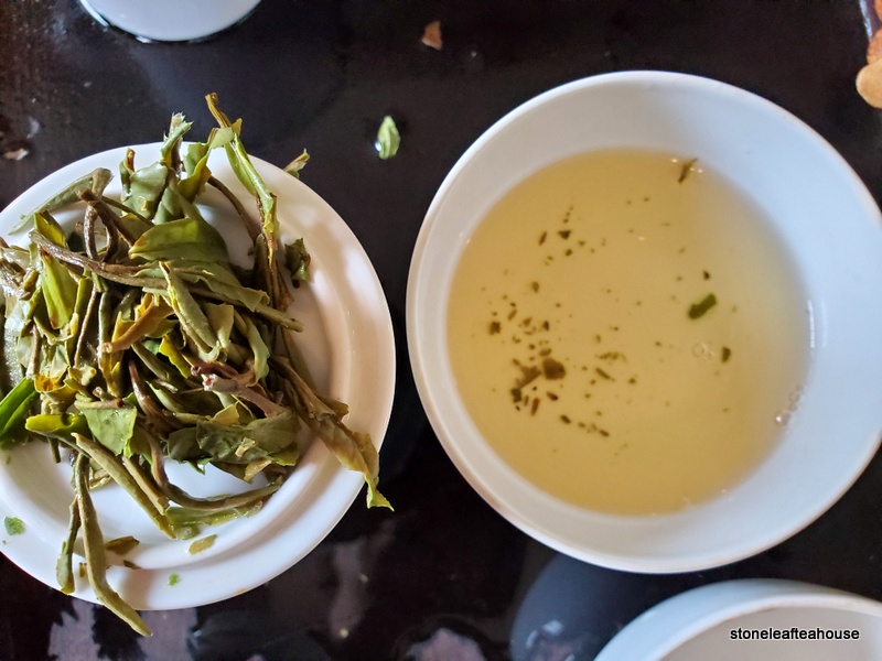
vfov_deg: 53.1
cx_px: 441
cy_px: 330
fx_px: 662
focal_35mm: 26
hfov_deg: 67.3
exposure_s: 1/59
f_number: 2.4
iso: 640
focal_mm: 4.3
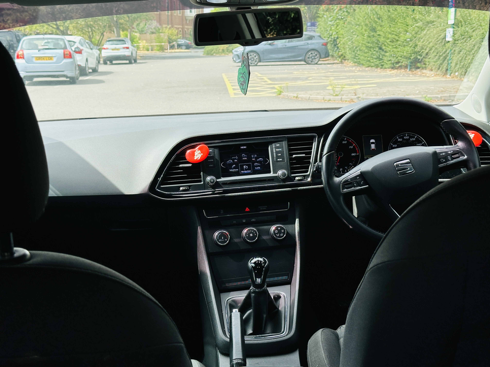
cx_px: 245
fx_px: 679
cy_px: 184
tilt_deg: -11.7
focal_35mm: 48
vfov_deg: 30.3
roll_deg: -0.3
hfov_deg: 39.7
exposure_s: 1/911
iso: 64
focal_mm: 6.86
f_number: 1.78
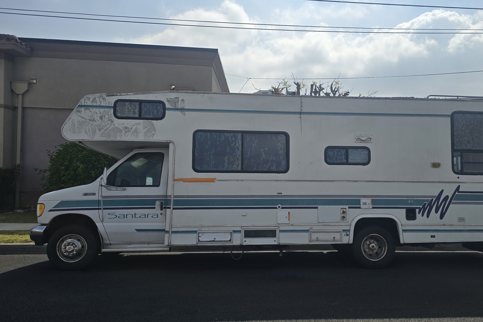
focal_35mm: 30
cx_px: 297
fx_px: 402
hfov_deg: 61.2
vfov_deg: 43.6
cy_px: 168
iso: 12
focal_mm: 6.3
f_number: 1.7
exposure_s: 1/1529
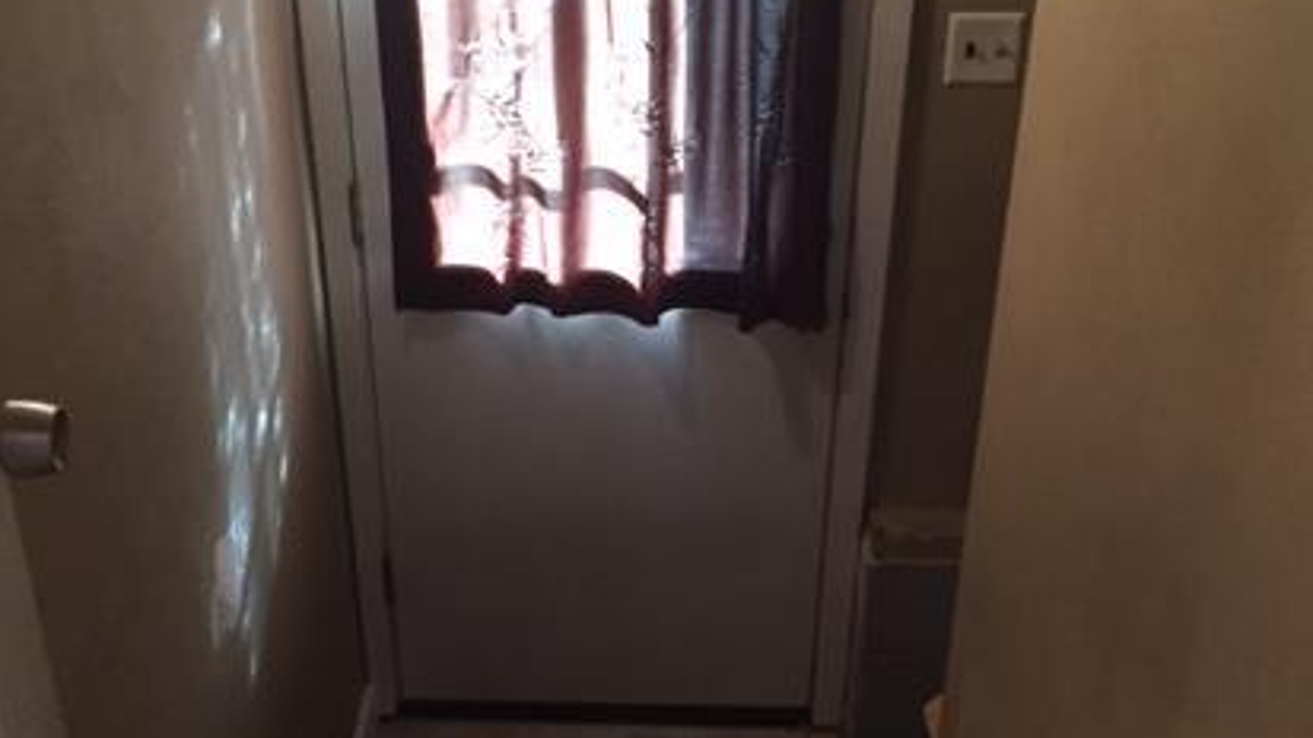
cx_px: 709
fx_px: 1705
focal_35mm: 49
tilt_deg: -28.5
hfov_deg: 42.1
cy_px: 471
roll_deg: -2.4
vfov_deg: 24.3
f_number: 2.2
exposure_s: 1/30
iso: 250
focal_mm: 4.15
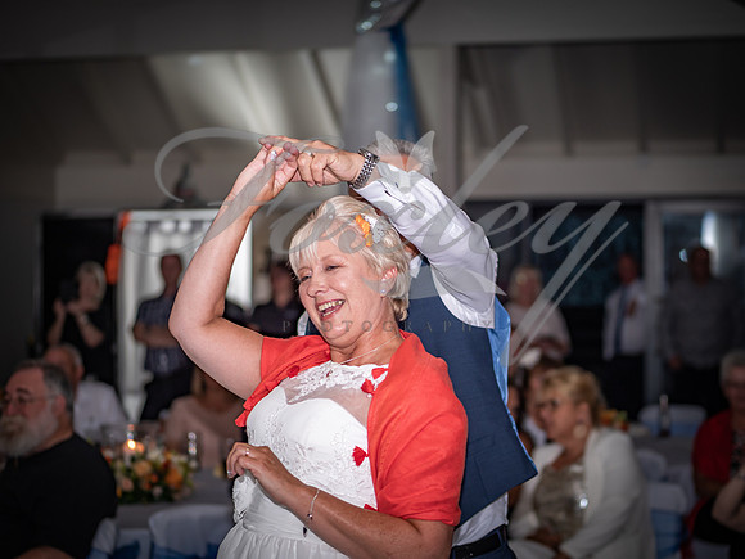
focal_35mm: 86
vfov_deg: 17.2
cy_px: 280
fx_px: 1851
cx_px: 372
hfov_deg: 22.8
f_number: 1.2
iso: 100
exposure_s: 1/250
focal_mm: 43
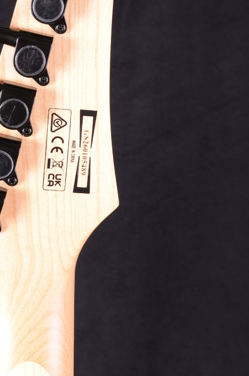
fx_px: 792
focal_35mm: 76
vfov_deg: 26.6
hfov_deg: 17.6
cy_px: 131
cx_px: 34
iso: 200
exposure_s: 1/200
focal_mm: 28
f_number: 10
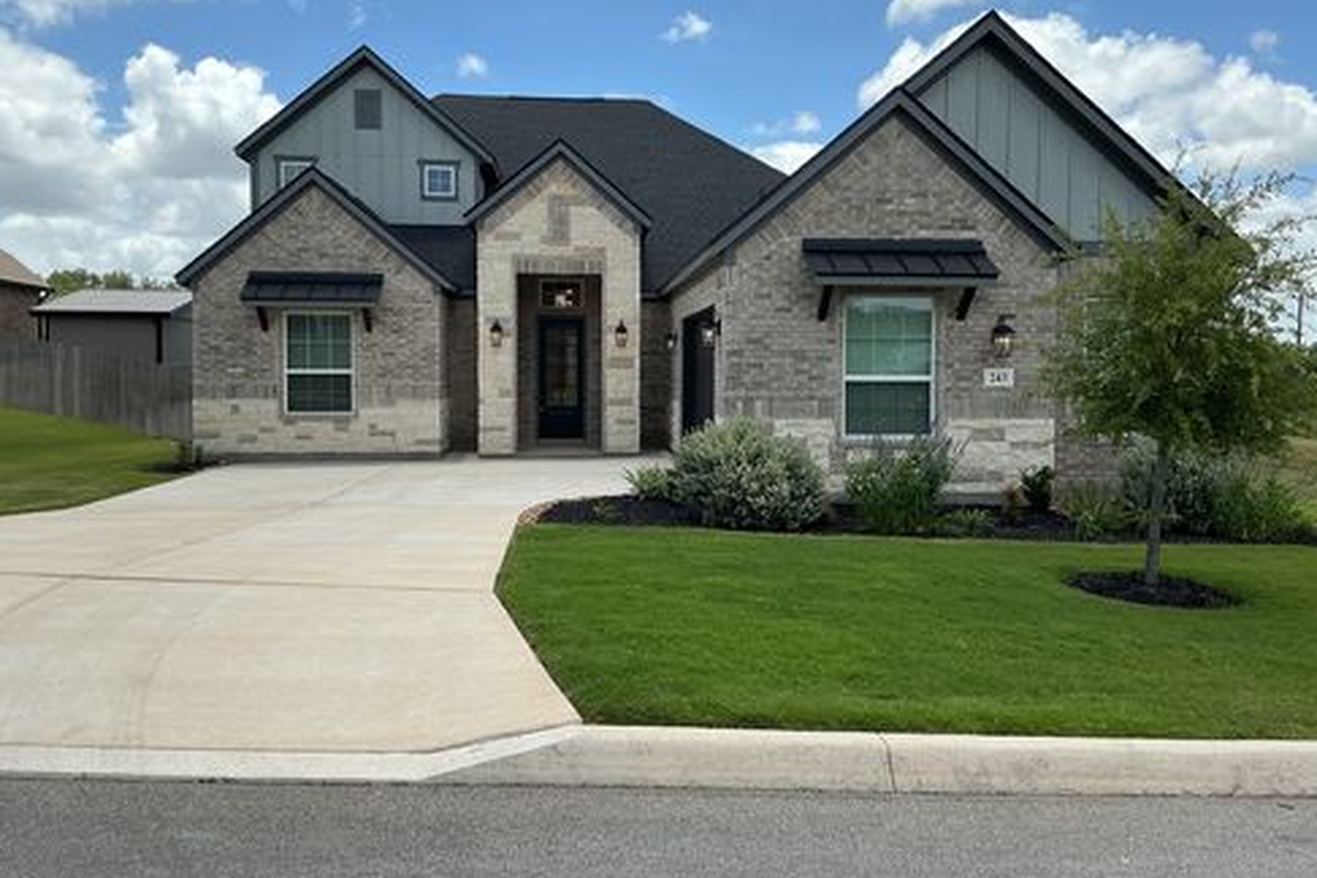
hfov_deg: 60.3
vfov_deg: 42.3
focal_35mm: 31
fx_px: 1134
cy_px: 402
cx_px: 675
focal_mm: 3
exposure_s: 1/1626
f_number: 1.8
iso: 25
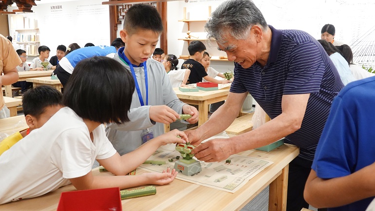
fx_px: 358
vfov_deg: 32.8
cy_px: 110
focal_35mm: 36
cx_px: 191
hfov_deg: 55.3
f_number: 3.5
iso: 1000
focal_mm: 11.76
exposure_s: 1/100
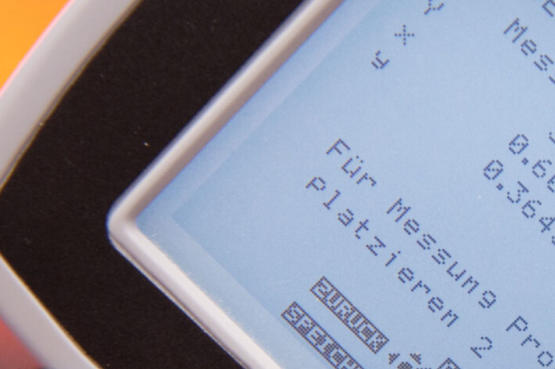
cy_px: 326
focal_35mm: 158
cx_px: 587
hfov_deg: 12.8
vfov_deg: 8.6
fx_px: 2434
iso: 400
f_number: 4.5
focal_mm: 44
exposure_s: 1/80
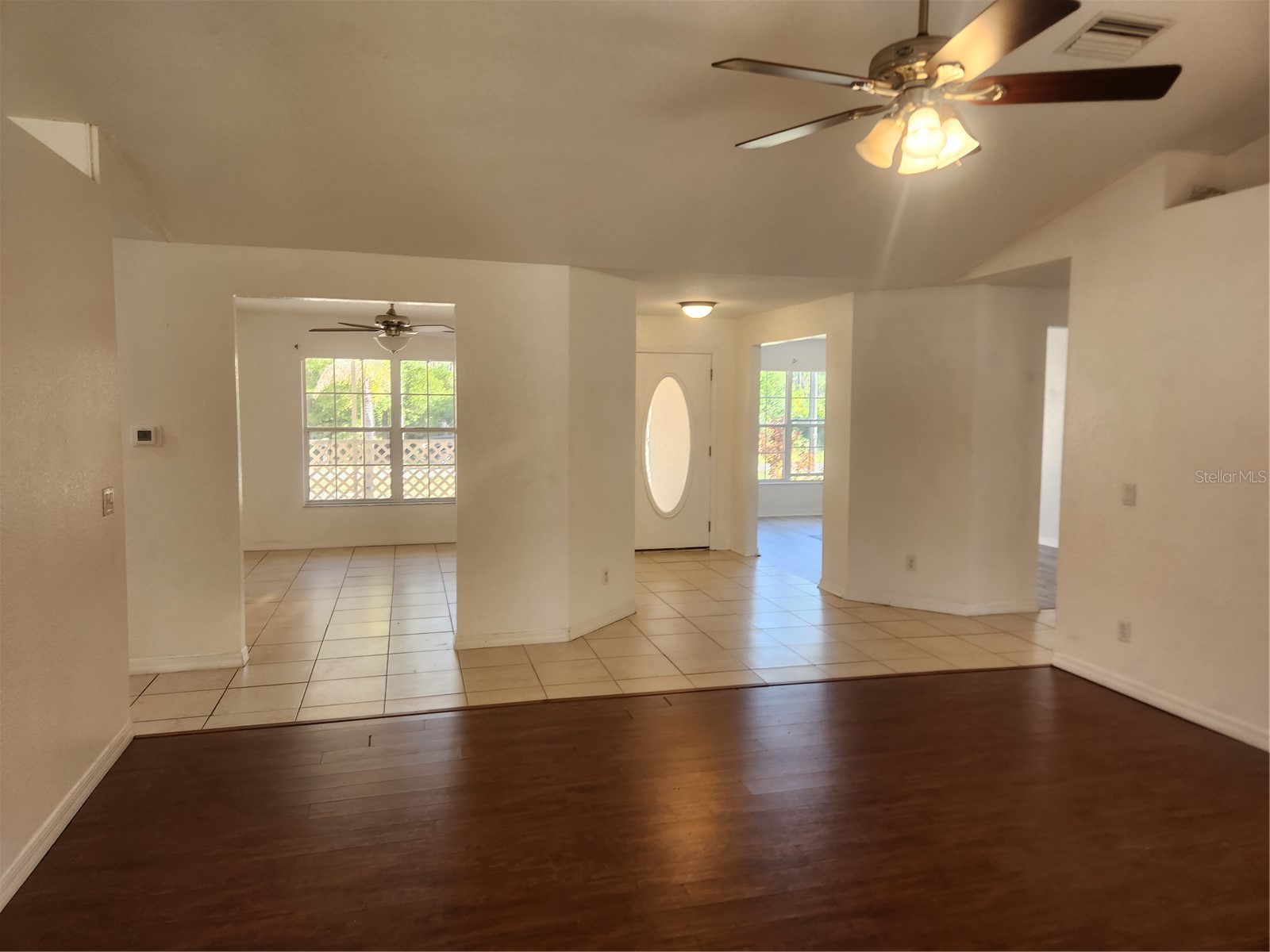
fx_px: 844
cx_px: 635
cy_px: 476
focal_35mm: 23
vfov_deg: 58.9
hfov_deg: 73.9
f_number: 1.8
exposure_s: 1/120
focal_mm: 5.4
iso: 100
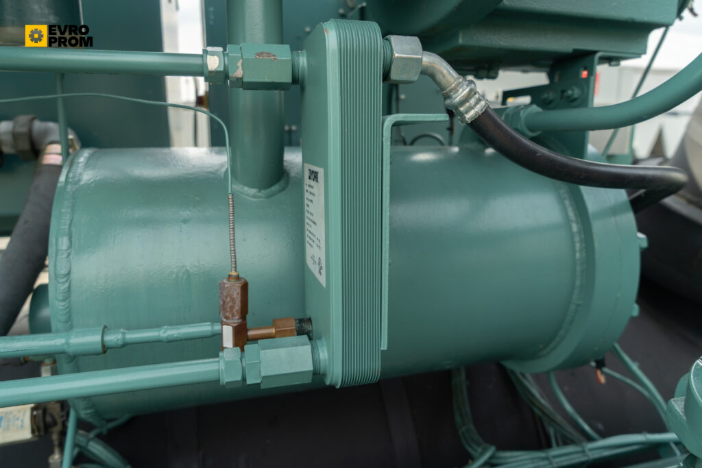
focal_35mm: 24
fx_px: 468
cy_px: 234
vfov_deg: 53.1
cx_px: 351
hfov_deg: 73.7
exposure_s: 1/100
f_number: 5
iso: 160
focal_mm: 24
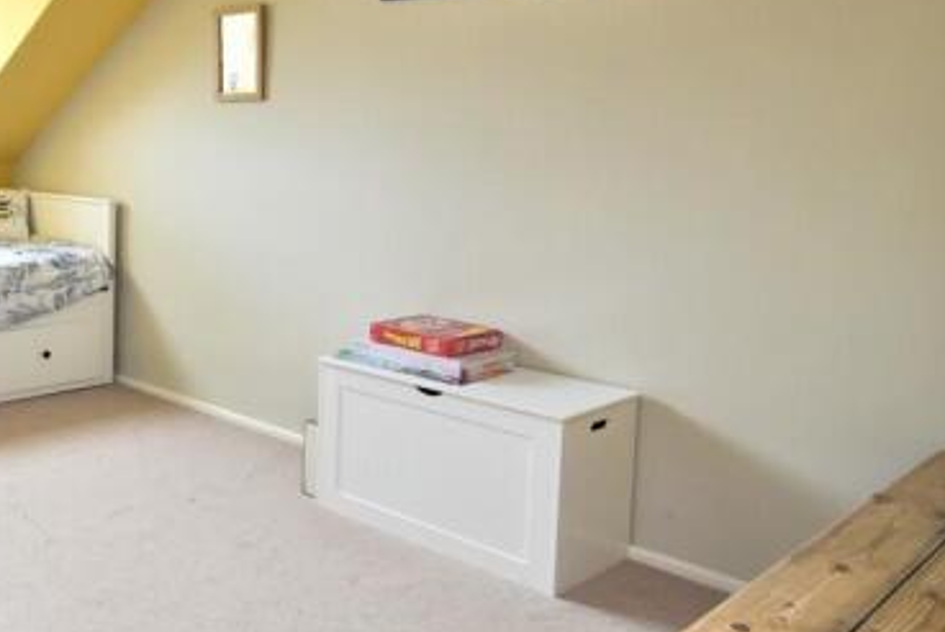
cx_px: 112
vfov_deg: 40.9
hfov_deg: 52.3
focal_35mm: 32
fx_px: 841
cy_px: 238
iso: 800
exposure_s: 1/200
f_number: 4
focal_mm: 12
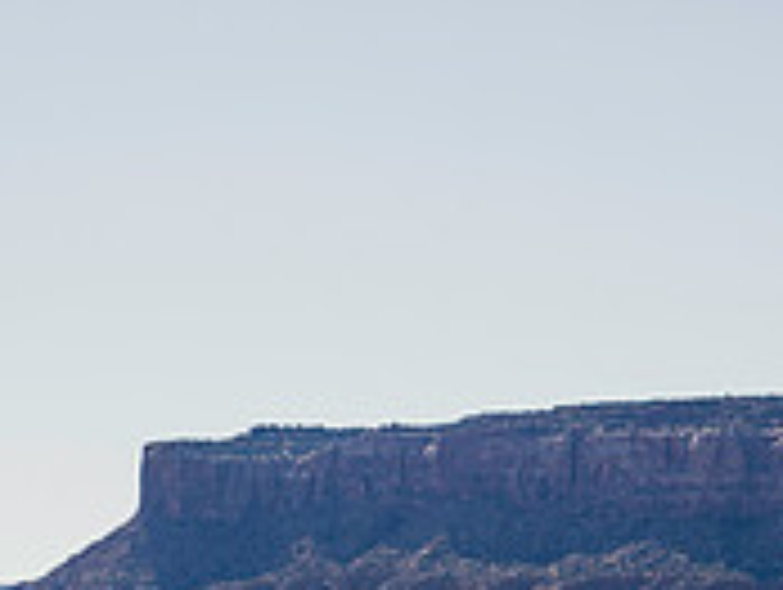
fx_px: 5074
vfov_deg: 6.6
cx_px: 279
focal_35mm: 224
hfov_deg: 8.8
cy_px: 723
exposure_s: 1/640
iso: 100
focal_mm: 70
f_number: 5
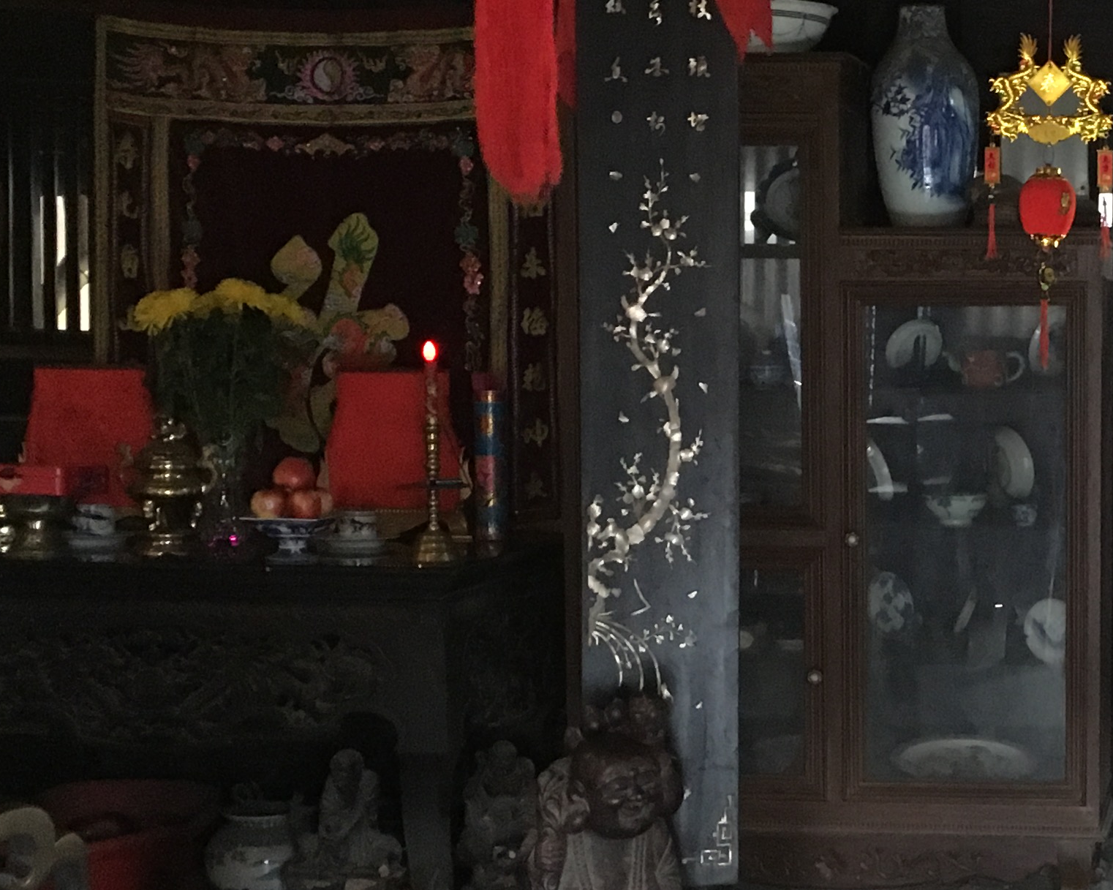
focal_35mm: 75
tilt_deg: -4.8
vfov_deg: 20.4
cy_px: 532
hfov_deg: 24.4
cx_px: 1065
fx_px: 2470
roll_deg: -0.9
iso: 250
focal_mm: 4.15
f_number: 2.2
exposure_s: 1/17
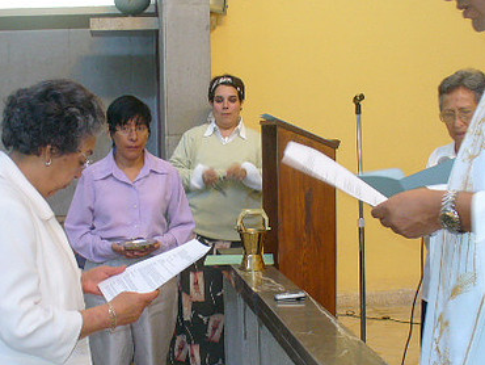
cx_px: 212
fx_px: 813
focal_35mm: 58
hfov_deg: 33.2
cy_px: 202
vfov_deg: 25.2
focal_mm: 6.1
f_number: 2.8
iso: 100
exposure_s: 1/8
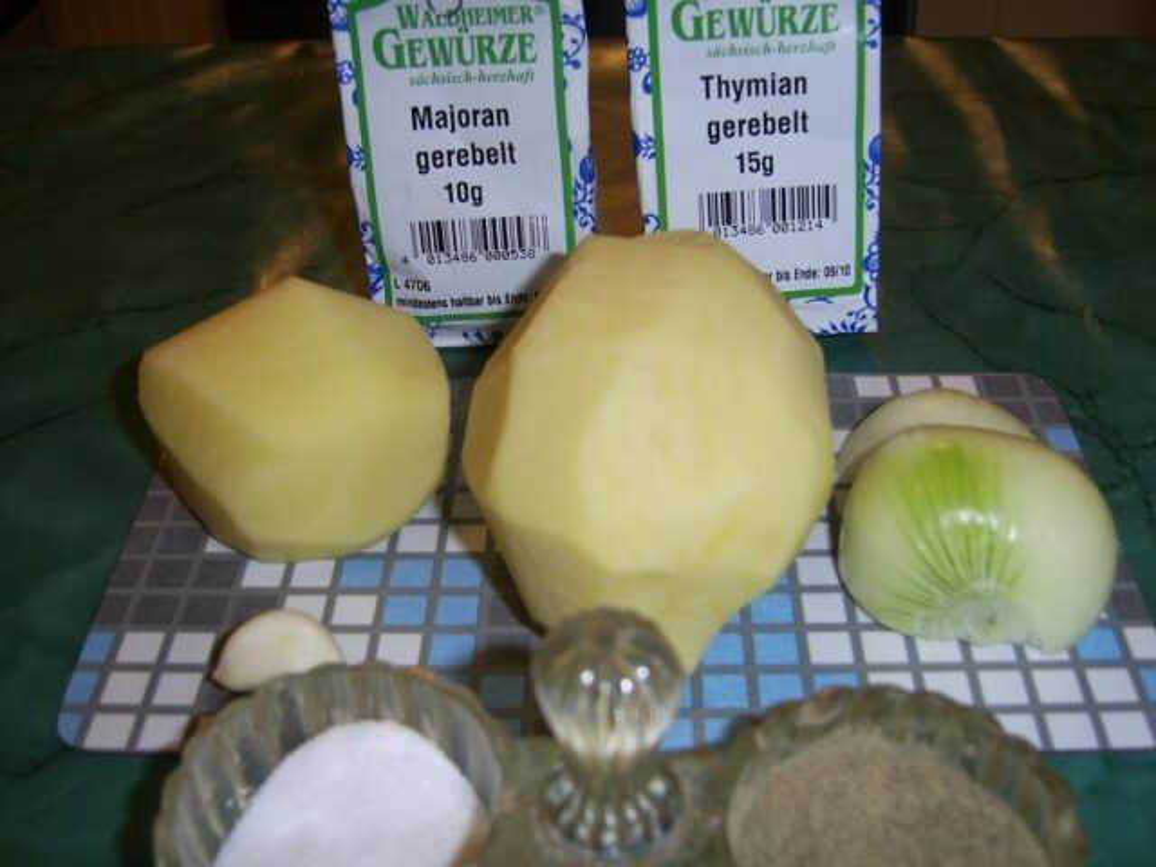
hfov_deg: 49.0
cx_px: 578
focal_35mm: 38
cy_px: 434
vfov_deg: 37.7
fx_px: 1269
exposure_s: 1/30
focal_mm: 7.8
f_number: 2.8
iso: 100
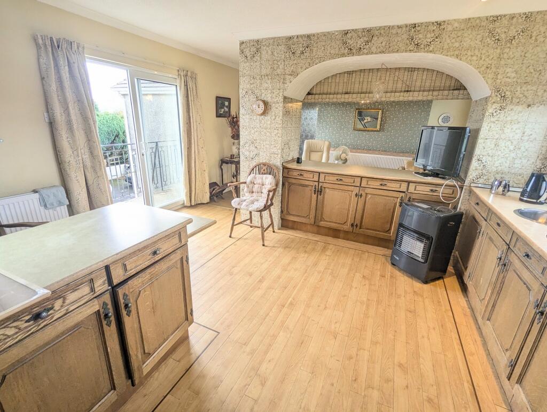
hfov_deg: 94.4
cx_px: 274
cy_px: 206
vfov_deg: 78.2
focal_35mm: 16
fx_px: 253
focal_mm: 2.35
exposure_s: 1/100
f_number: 2.2
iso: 155
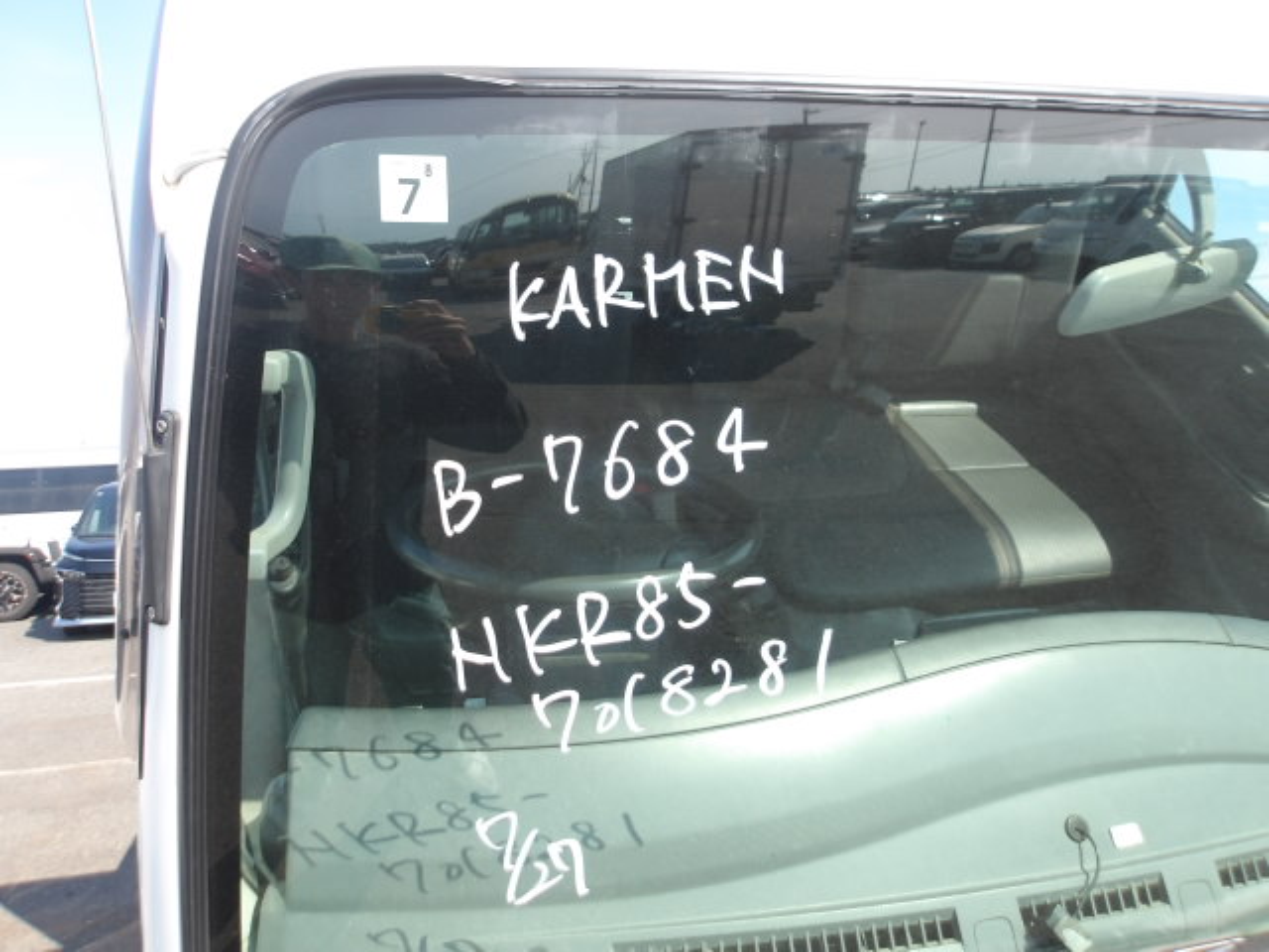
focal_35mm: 27
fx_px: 990
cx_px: 634
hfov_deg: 65.3
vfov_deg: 51.4
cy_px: 476
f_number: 3
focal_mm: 4.9
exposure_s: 1/453
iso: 100
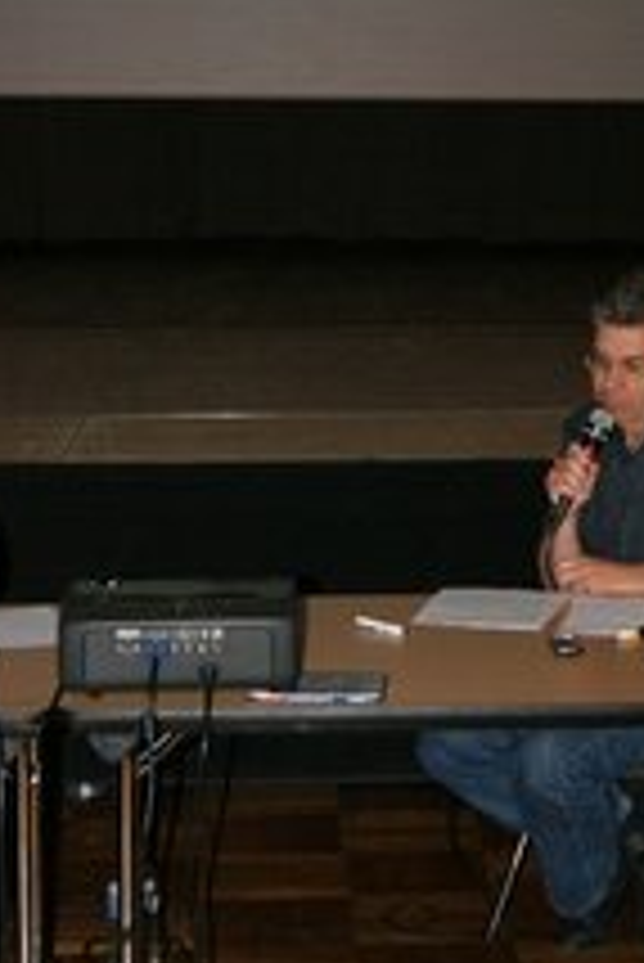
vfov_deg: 24.0
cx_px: 579
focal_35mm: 84
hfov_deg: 16.1
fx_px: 2250
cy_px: 308
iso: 400
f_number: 5.6
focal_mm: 30
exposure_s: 1/60
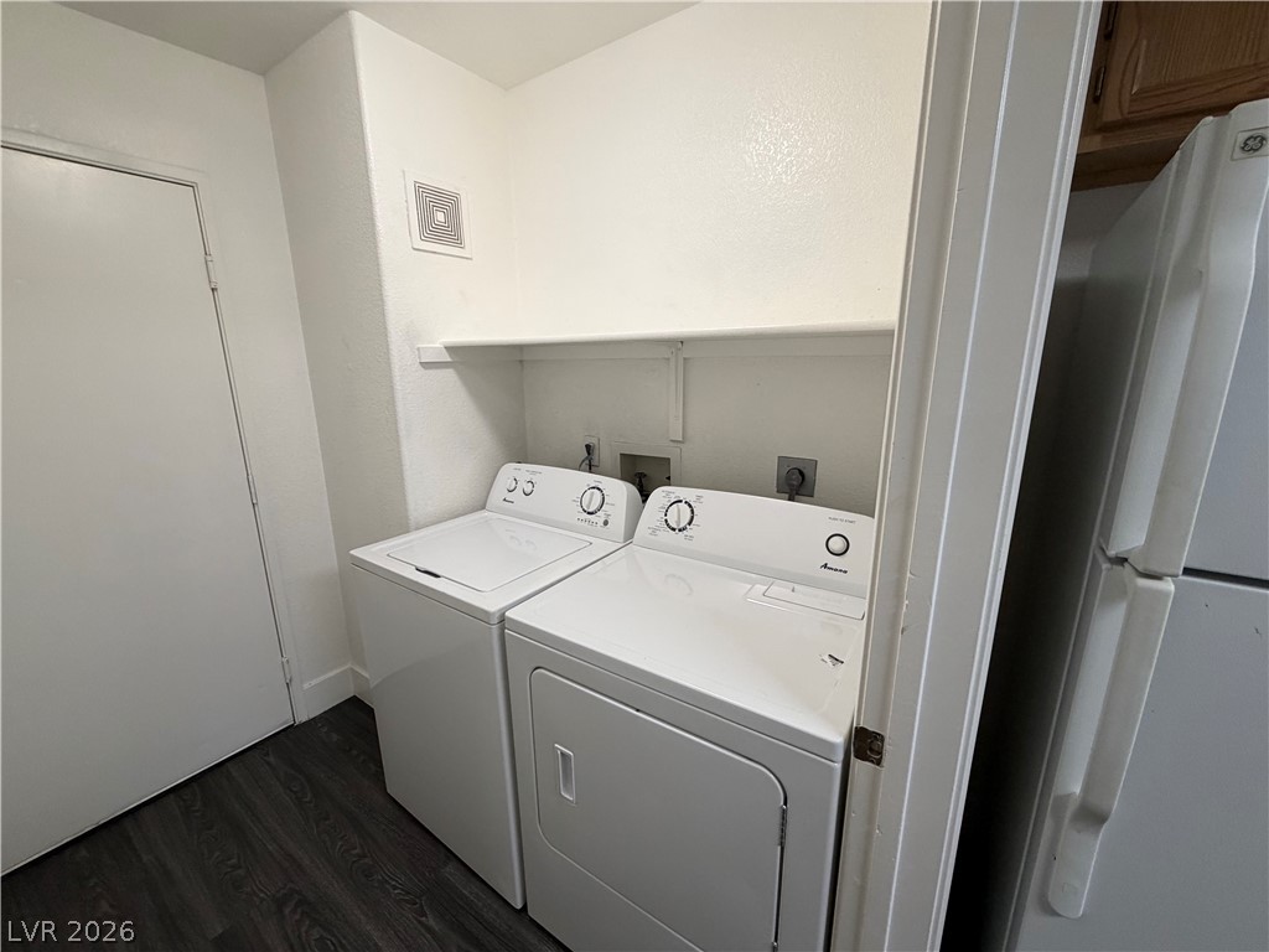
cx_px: 634
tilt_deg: -12.5
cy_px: 476
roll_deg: +0.8
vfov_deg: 85.7
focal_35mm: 14
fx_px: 513
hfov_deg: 102.1
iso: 200
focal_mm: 2.22
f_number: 2.2
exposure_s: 1/60
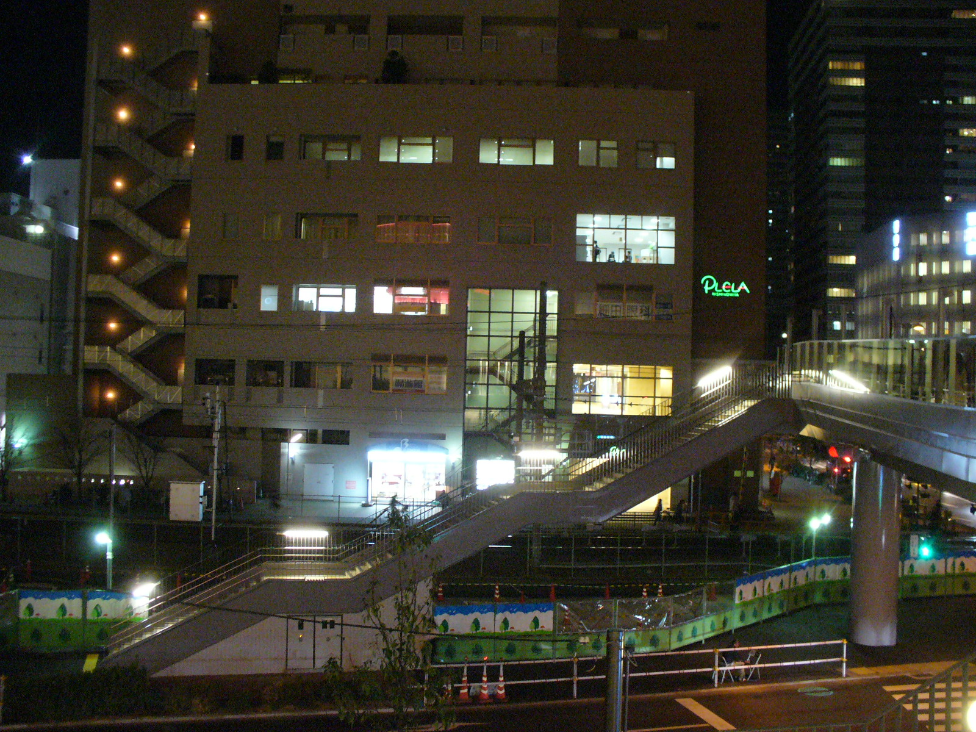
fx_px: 1043
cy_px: 366
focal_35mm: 37
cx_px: 488
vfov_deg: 38.7
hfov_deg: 50.1
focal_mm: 6.1
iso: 400
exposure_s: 1/8
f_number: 2.8
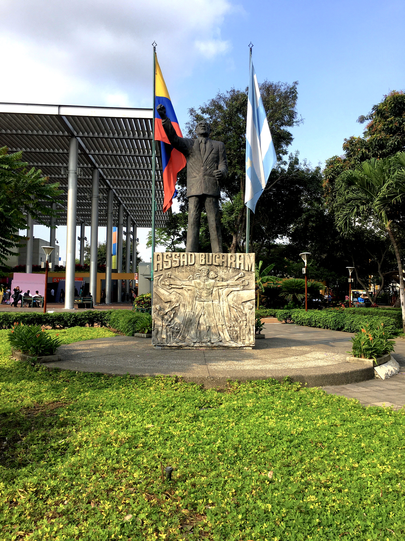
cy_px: 270
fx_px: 452
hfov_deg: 48.2
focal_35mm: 29
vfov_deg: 61.7
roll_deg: -1.9
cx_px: 202
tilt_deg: +3.0
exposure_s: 1/974
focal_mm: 4.15
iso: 25
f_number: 2.2
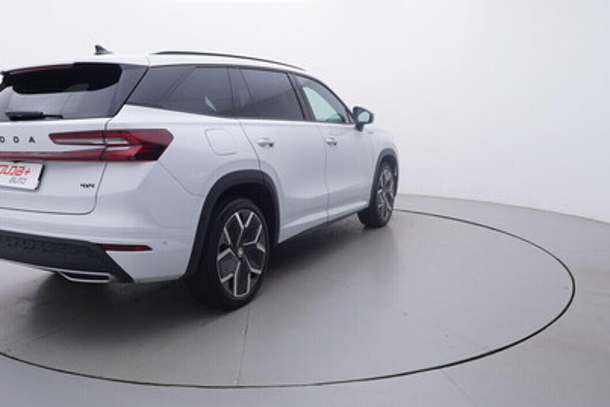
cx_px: 258
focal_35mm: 31
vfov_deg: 42.7
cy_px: 179
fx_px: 520
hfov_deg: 60.5
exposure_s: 1/80
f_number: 5
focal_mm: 15
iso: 200
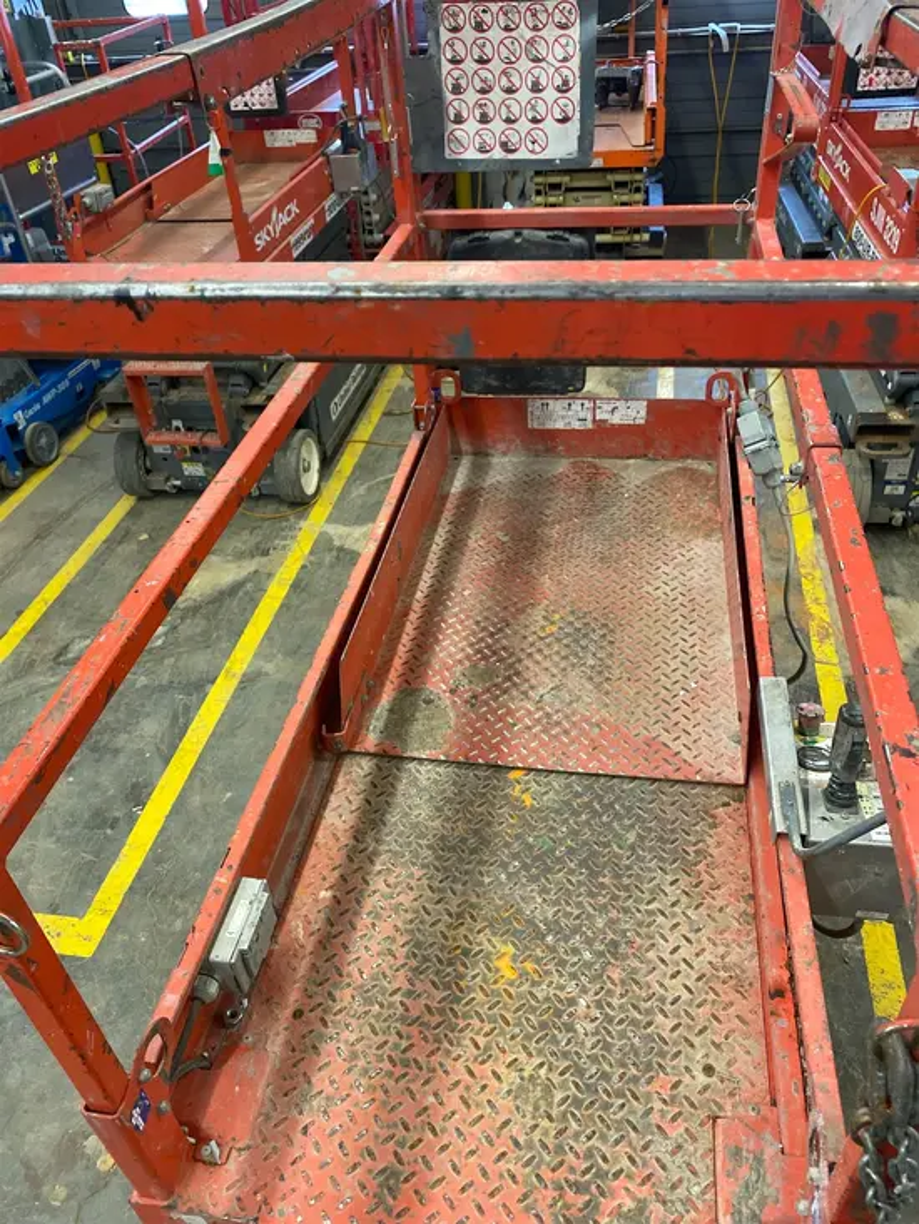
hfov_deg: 53.1
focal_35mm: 26
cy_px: 612
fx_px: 920
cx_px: 460
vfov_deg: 67.3
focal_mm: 4.25
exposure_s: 1/60
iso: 320
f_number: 1.8
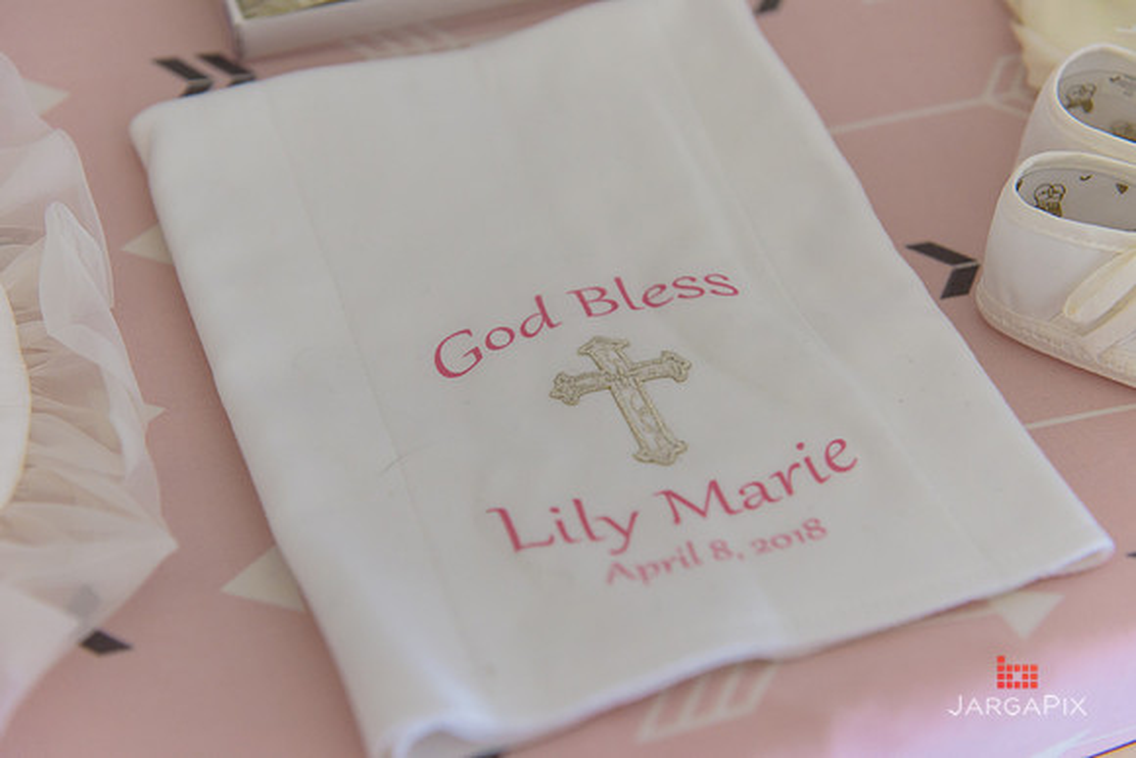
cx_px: 568
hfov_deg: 38.2
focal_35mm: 52
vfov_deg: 26.0
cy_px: 379
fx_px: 1641
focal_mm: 52
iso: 1600
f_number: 3.2
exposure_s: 1/125
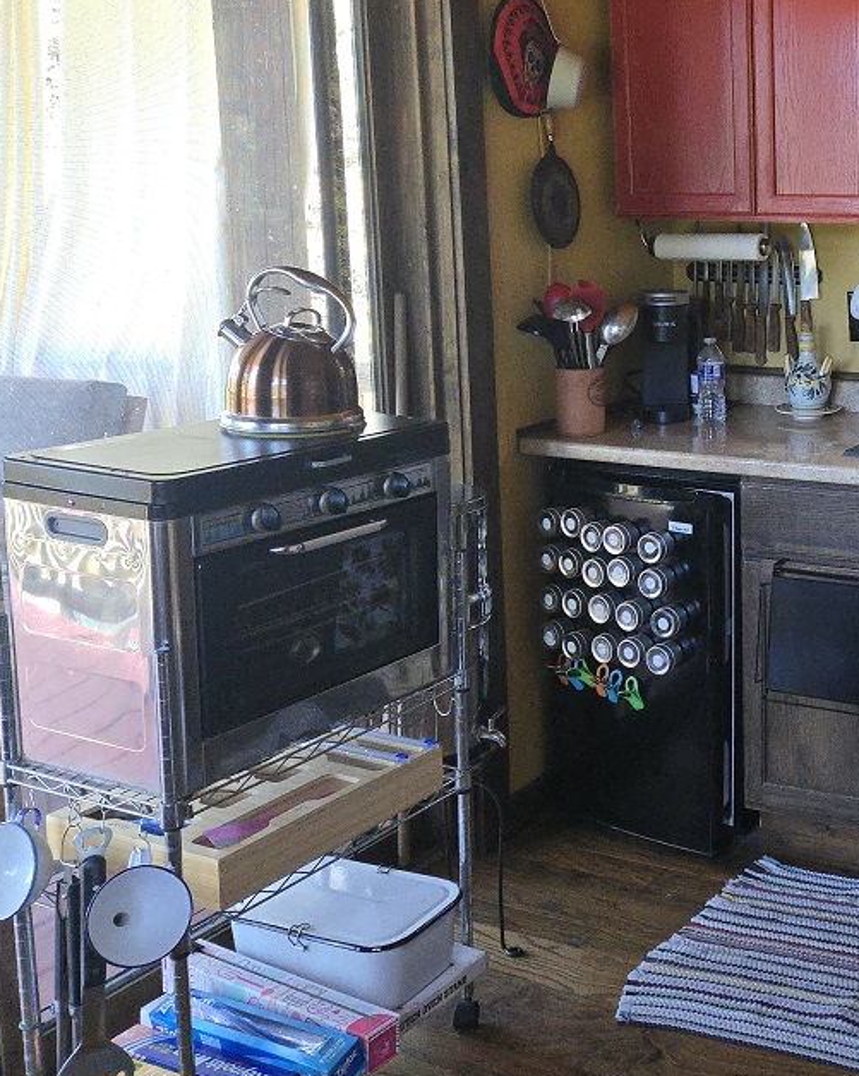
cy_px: 410
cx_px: 912
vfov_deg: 42.6
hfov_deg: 31.5
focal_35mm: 43
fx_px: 1367
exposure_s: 1/120
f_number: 1.8
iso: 400
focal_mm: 5.4
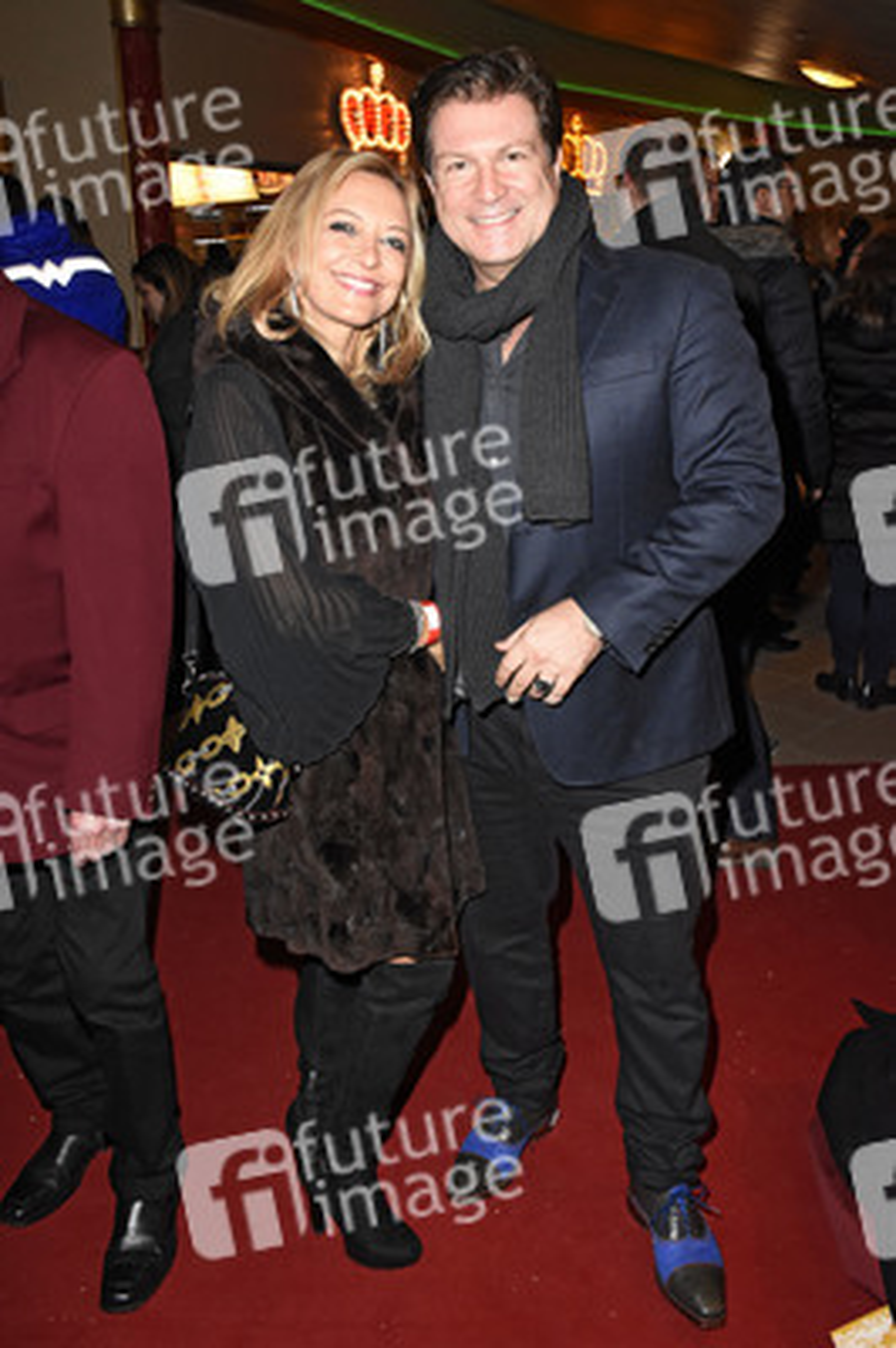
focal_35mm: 30
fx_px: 1122
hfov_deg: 43.5
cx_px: 448
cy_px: 674
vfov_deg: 62.0
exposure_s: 1/125
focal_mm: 20
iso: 2500
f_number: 6.3
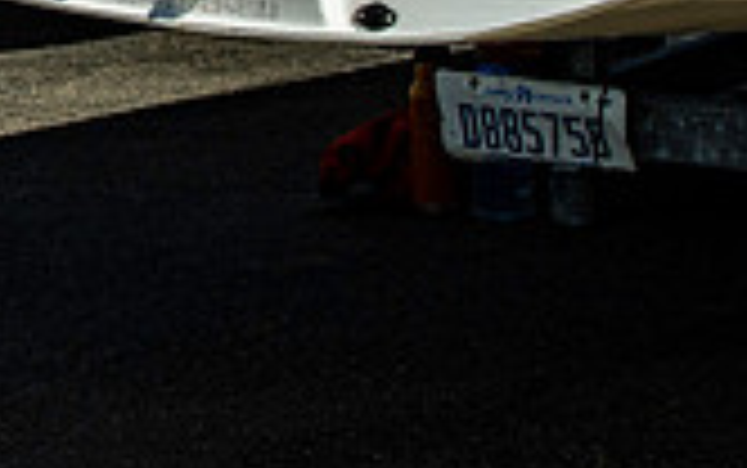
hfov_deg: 7.3
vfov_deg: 4.6
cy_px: -369
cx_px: -212
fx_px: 5806
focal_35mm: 285
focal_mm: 80
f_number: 5.6
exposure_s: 1/3200
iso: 320
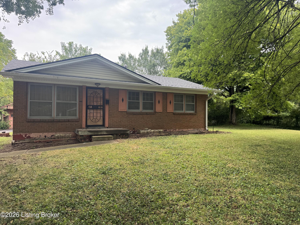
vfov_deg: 56.8
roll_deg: +1.8
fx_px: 208
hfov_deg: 71.6
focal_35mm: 24
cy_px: 112
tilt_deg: +1.8
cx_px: 150
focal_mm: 6.76
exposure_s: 1/178
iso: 64
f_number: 1.78
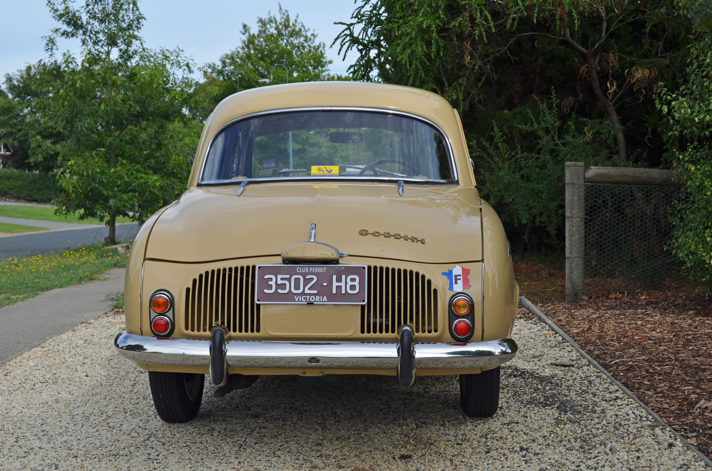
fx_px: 1036
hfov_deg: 37.9
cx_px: 356
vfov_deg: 25.6
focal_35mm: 52
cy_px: 236
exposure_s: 1/250
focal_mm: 35
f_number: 8
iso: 100
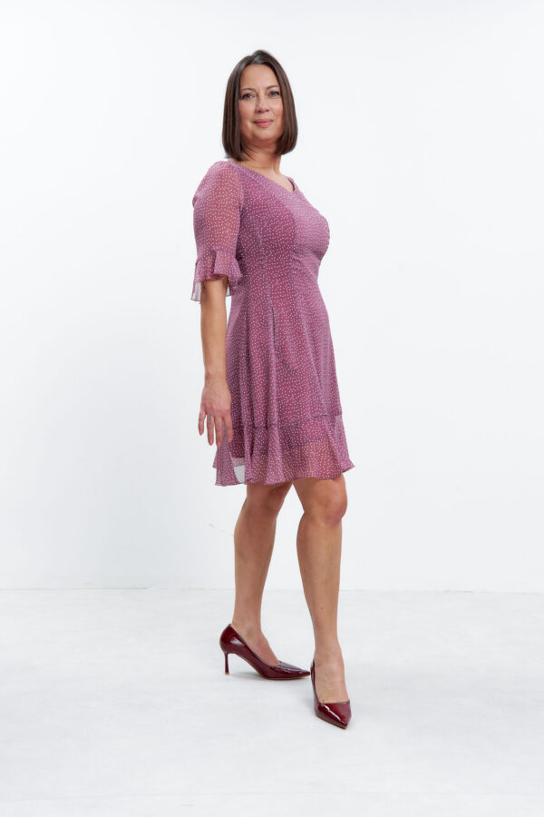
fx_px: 1065
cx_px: 272
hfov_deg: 28.6
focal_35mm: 47
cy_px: 408
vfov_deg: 41.9
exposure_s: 1/160
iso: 100
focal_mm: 47
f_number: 13
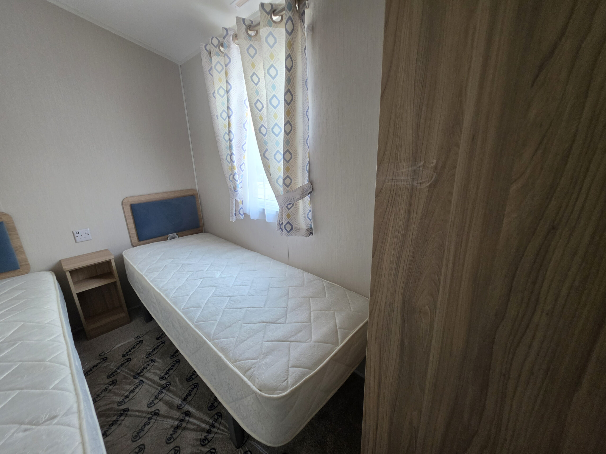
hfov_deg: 106.2
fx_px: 228
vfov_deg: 89.9
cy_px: 227
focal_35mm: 13
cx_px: 303
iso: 250
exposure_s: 1/50
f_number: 1.9
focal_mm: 2.2
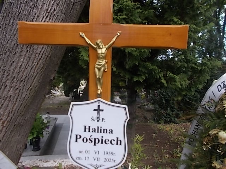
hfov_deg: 67.3
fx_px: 170
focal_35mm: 26
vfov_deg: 53.1
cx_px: 113
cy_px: 84
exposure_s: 1/125
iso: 80
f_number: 3.2
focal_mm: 4.6
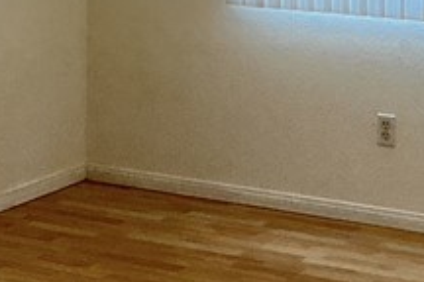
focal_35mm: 143
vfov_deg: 9.4
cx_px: 100
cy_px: -118
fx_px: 1684
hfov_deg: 14.3
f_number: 1.8
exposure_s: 1/60
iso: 32
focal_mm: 3
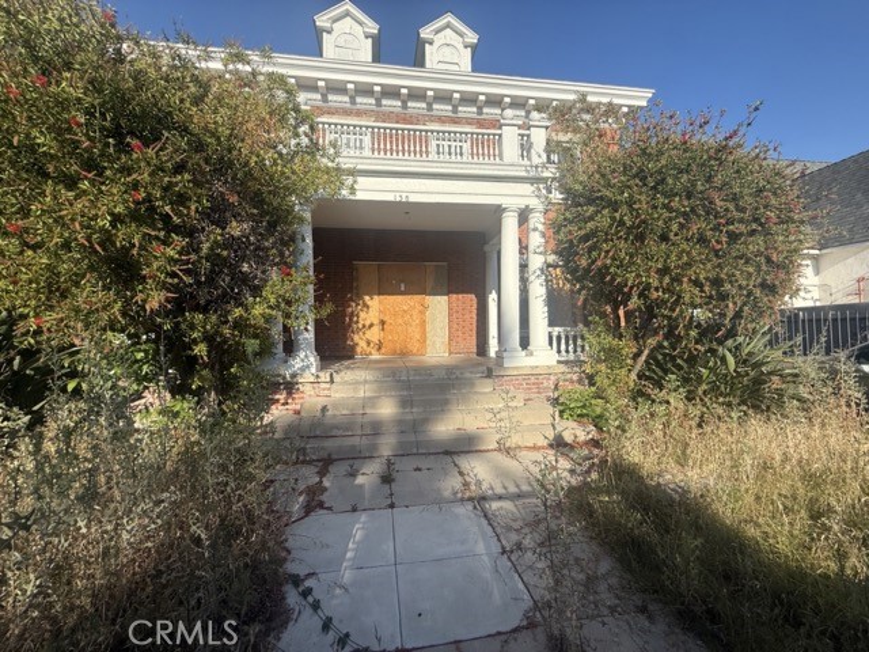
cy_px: 326
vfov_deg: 85.7
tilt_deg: +3.1
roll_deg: +0.9
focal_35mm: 14
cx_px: 434
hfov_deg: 102.1
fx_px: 351
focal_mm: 2.22
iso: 50
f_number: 2.2
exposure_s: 1/1795
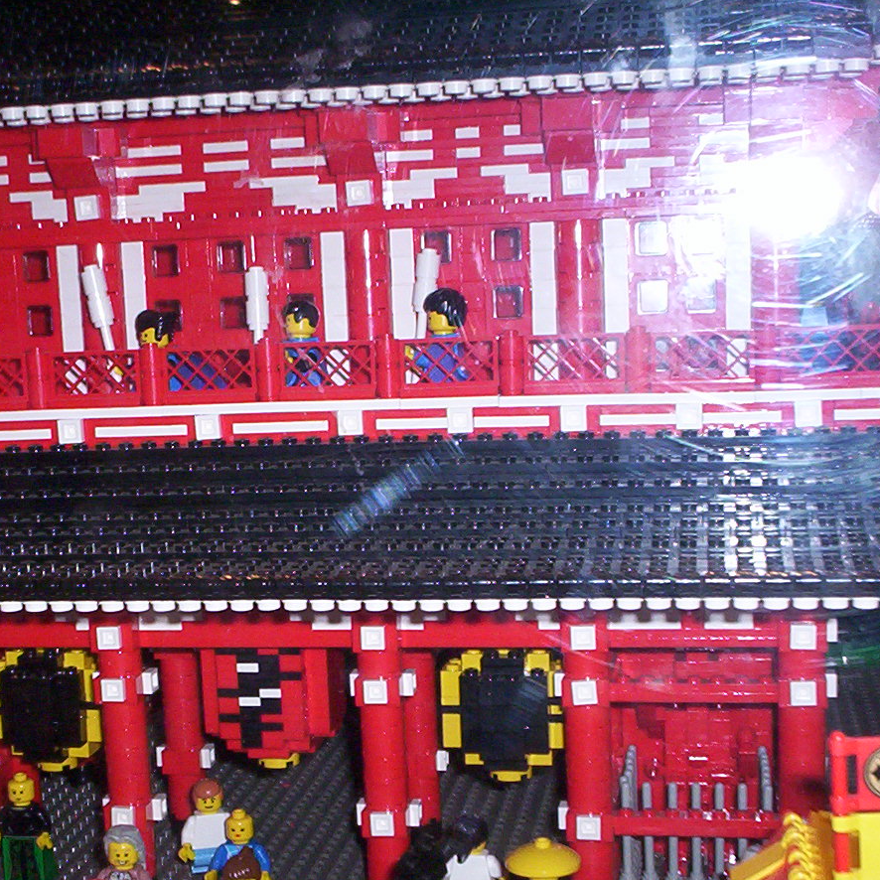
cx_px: 339
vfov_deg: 27.5
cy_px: 611
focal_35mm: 62
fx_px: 1783
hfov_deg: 27.6
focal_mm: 4.99
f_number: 4.5
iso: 140
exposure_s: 1/60
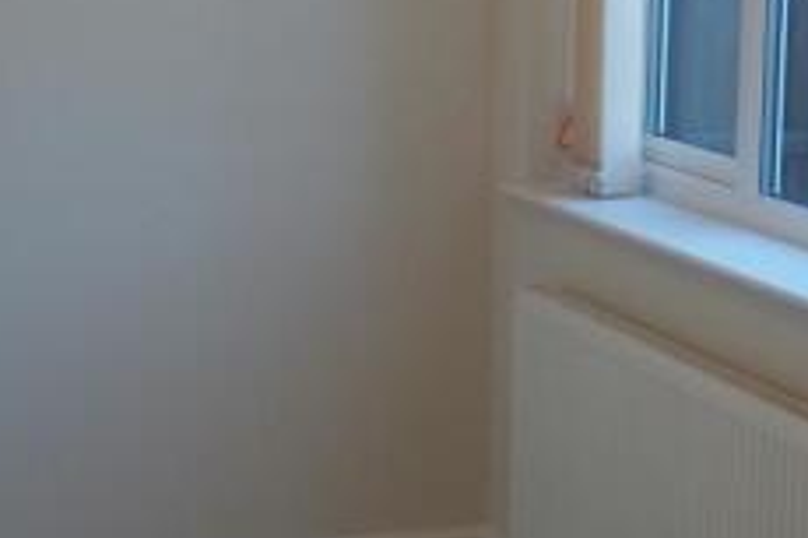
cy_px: 237
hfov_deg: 21.3
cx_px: 602
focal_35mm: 95
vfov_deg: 14.4
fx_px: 2131
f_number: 3.1
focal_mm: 6.5
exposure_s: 1/50
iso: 80
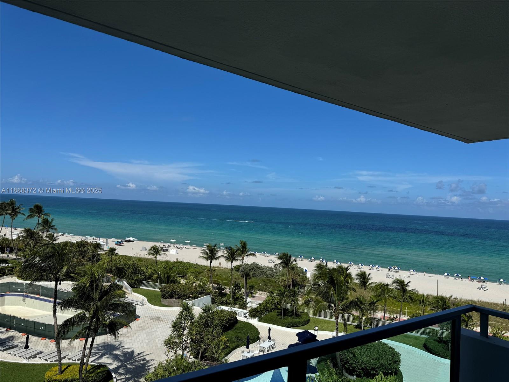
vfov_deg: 56.8
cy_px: 191
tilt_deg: +3.4
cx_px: 254
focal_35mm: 24
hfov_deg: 71.6
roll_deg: -2.5
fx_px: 353
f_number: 1.78
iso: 80
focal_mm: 6.76
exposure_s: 1/9009
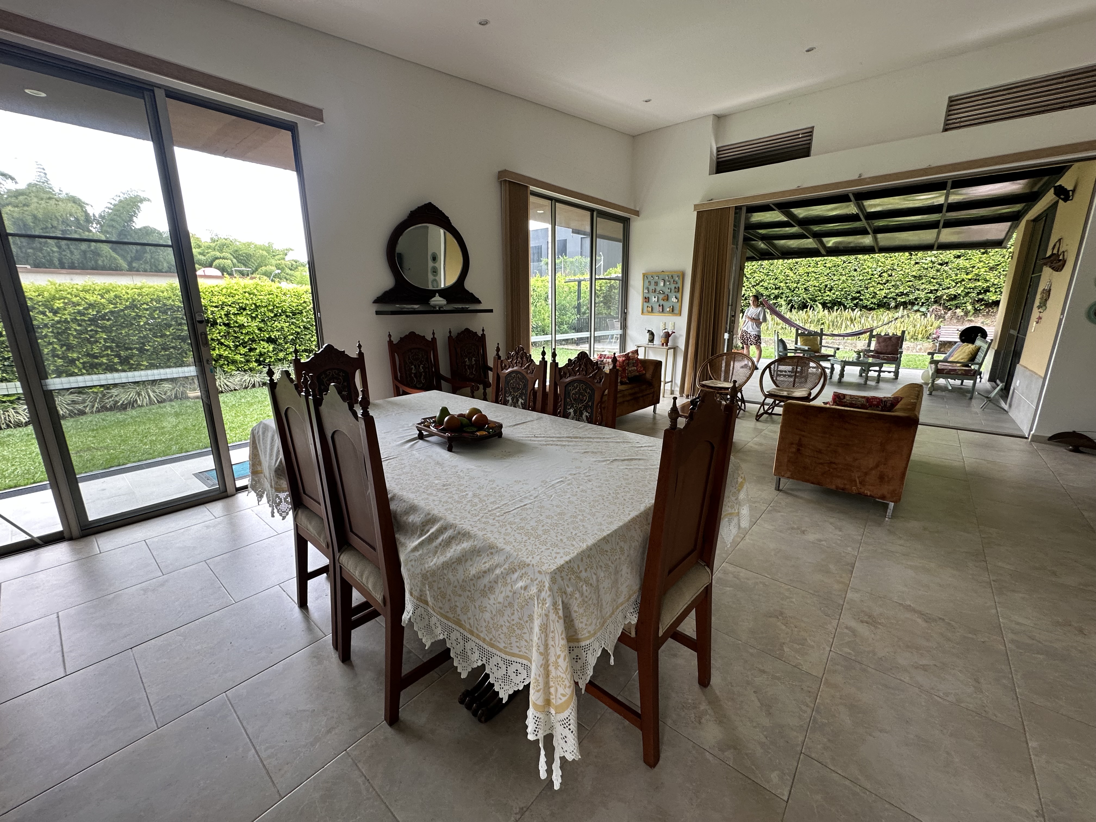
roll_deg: -0.2
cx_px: 548
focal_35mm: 14
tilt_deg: -12.1
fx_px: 443
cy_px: 411
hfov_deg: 102.1
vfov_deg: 85.7
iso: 80
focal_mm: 2.22
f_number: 2.2
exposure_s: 1/99
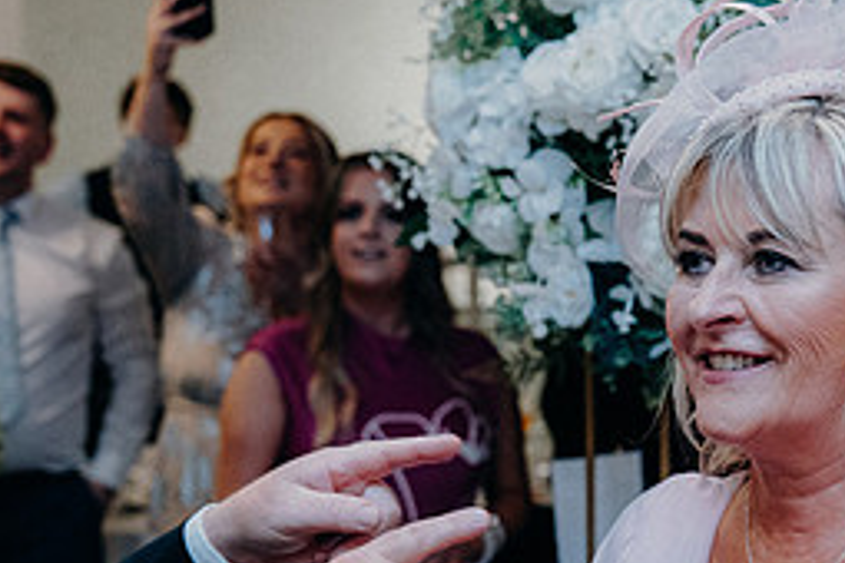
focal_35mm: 100
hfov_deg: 19.9
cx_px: 795
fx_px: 2347
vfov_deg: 13.5
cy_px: 568
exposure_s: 1/160
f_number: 3.5
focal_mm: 44
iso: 2500
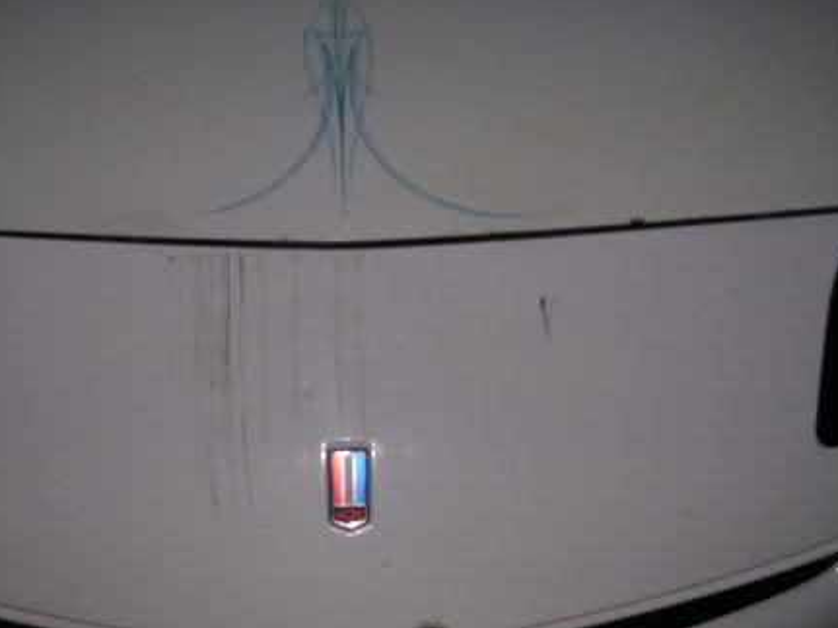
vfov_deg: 26.4
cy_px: 428
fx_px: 1331
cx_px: 366
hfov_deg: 34.9
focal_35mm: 55
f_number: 2.8
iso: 160
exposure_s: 1/45
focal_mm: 5.8
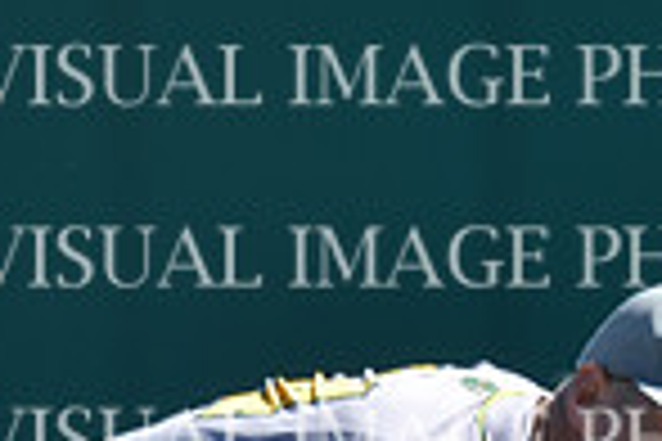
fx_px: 42585
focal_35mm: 2316
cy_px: 529
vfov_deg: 0.6
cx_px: 554
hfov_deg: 0.9
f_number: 5.6
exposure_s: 1/2500
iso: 640
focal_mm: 390
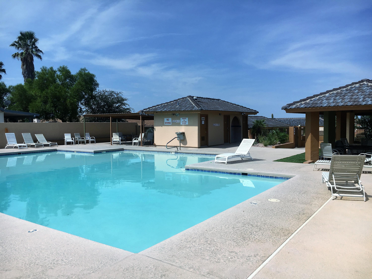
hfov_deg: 61.7
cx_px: 186
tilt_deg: -2.9
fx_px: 312
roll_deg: +0.0
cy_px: 140
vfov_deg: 48.2
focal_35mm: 29
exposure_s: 1/3205
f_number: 2.2
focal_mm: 4.15
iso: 25
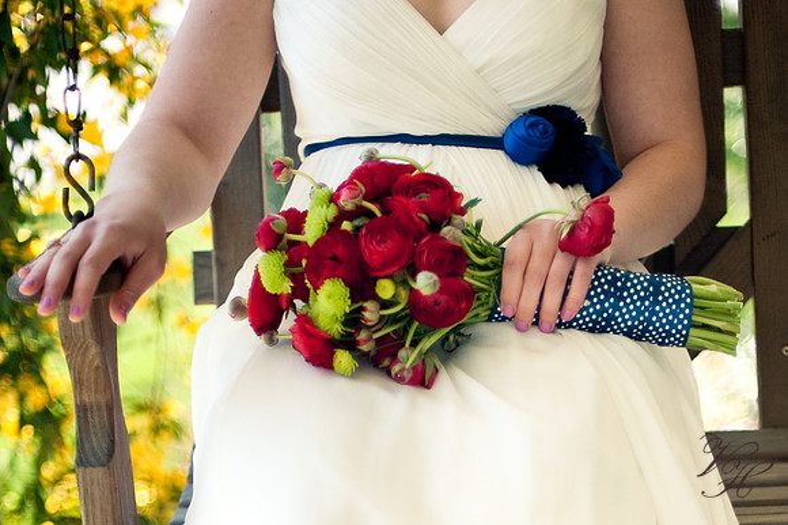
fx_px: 1094
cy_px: 262
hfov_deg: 39.6
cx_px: 394
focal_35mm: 50
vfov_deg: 27.0
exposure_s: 1/3200
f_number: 1.4
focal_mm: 50
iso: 200
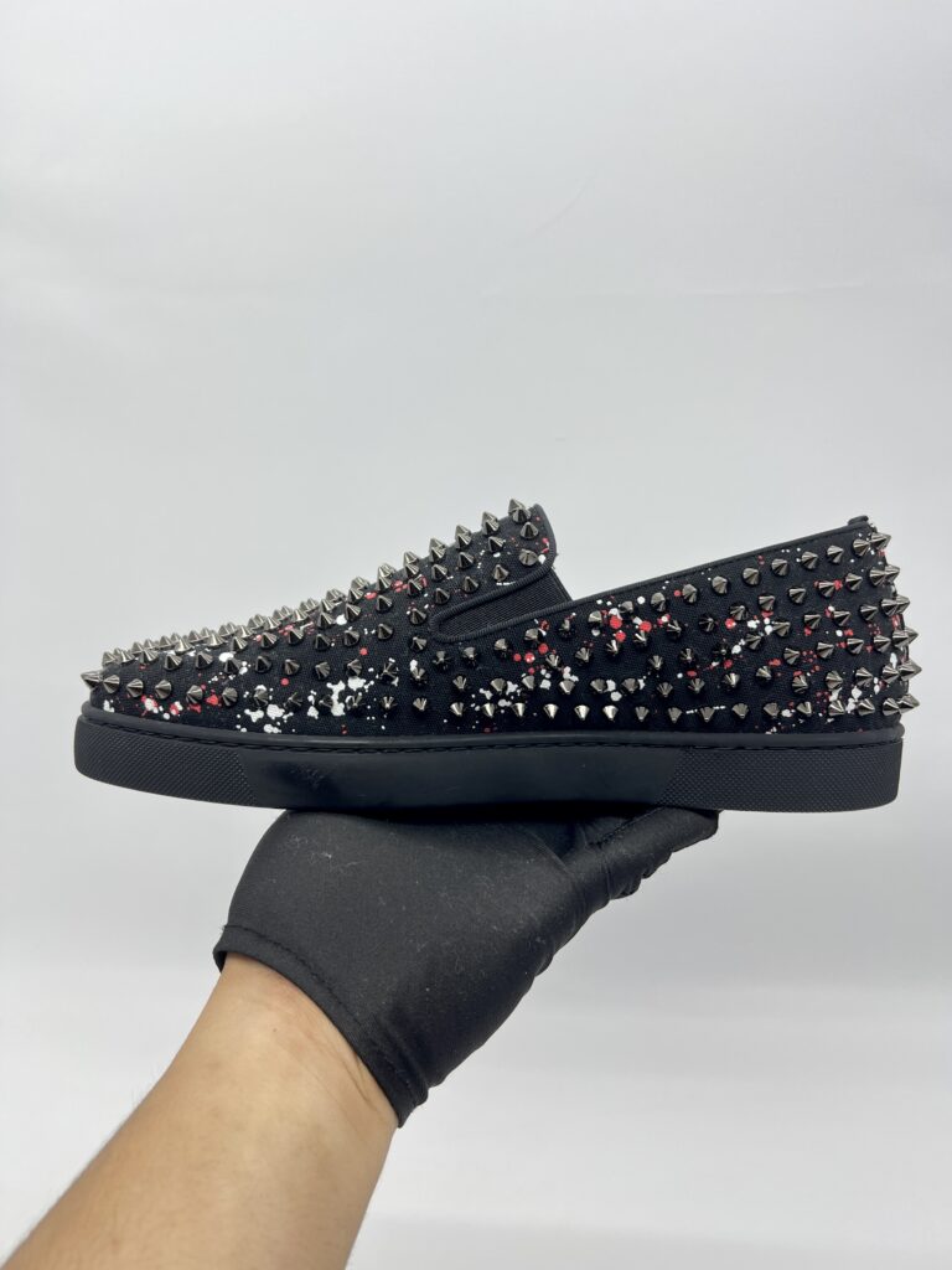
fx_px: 953
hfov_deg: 53.1
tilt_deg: -13.7
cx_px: 476
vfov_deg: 67.3
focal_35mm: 26
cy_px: 635
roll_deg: +1.3
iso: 32
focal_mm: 5.7
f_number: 1.5
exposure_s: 1/106
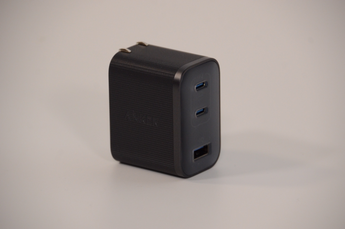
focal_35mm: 450
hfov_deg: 4.6
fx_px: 4303
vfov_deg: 3.0
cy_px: 114
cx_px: 172
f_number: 6.3
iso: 1600
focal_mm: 300
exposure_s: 1/125
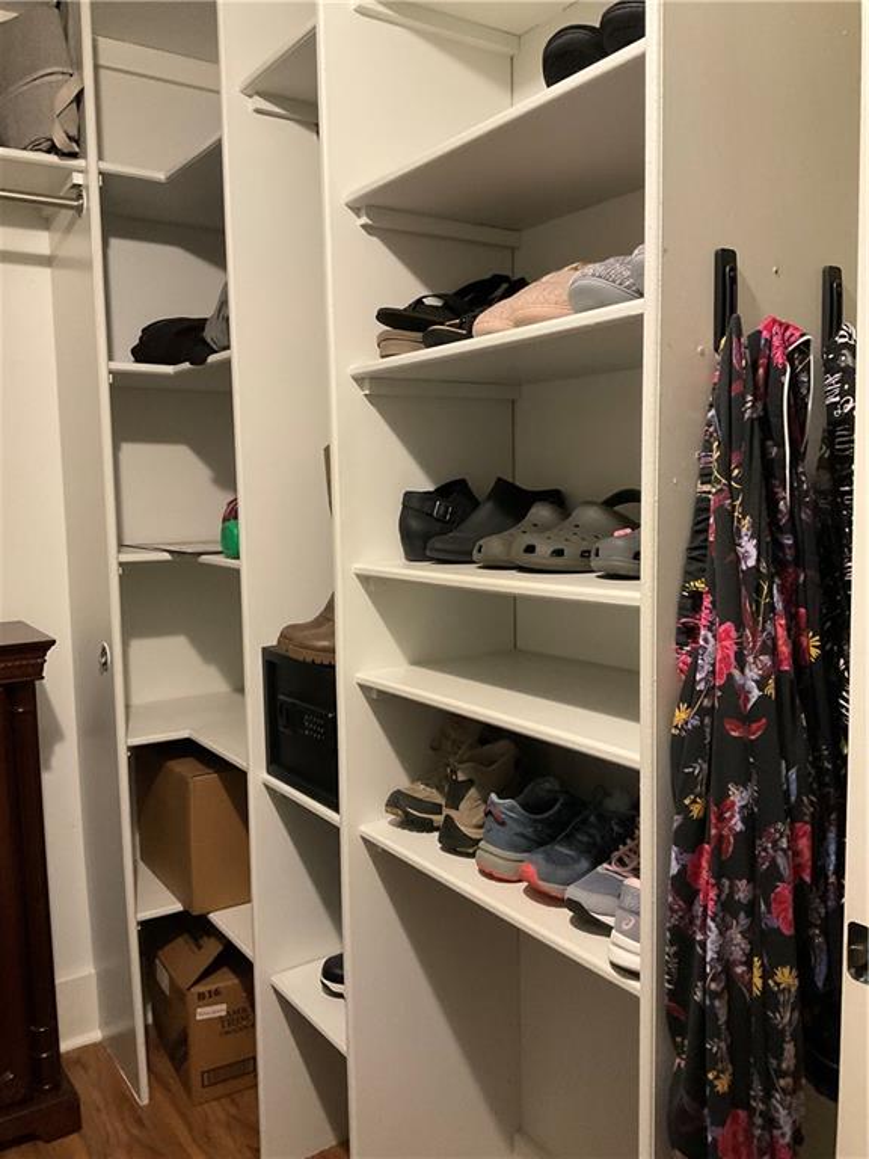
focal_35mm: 29
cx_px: 434
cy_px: 580
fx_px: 971
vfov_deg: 61.7
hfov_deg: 48.2
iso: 320
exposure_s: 1/30
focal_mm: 3
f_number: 1.8
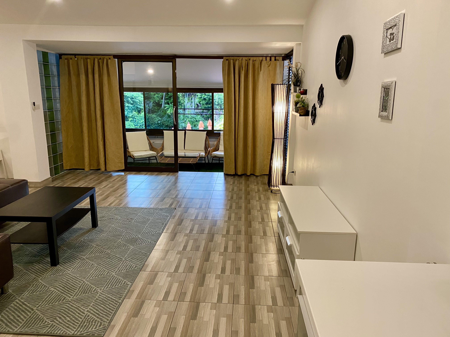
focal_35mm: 26
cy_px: 168
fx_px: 338
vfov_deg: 53.1
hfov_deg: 67.3
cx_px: 225
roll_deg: -0.4
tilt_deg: -12.9
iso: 320
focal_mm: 4.25
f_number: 1.8
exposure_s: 1/50
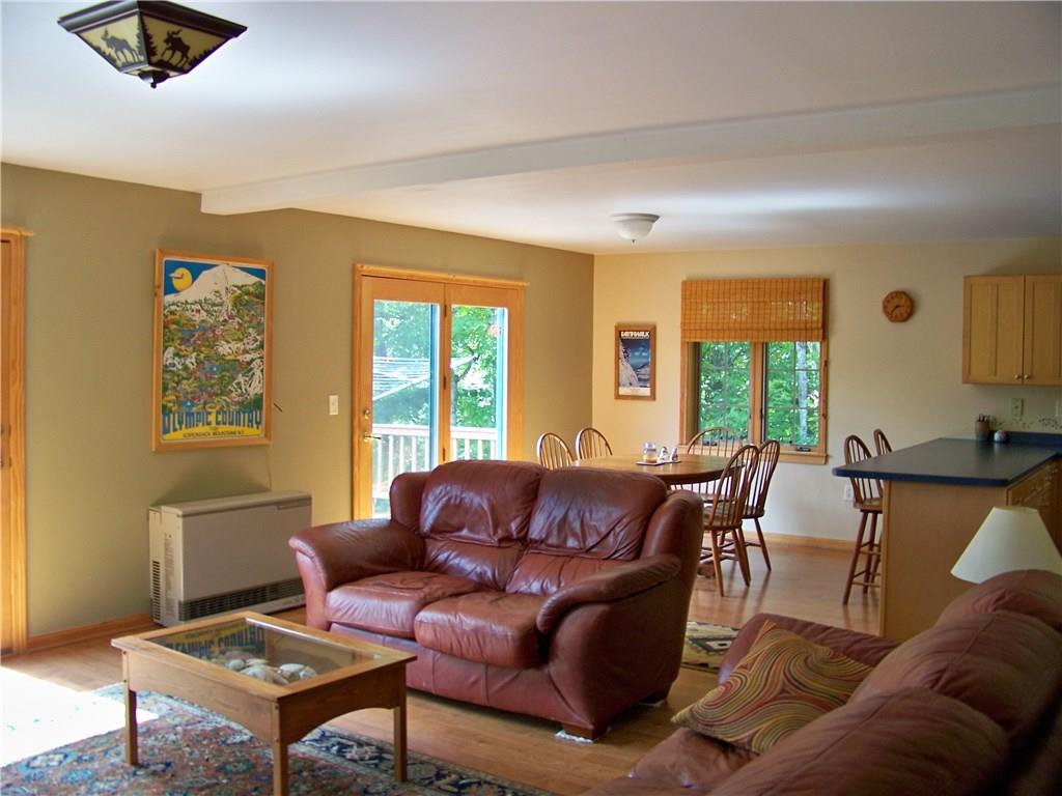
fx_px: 1012
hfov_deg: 55.4
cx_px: 531
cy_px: 398
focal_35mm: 33
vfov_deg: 42.9
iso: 125
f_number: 2.8
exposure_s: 1/30
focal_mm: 5.85
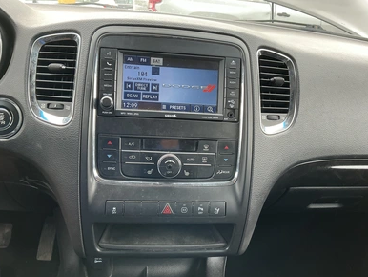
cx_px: 186
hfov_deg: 61.6
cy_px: 136
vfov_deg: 48.3
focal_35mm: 29
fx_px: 308
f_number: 1.8
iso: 64
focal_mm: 3
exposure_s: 1/122
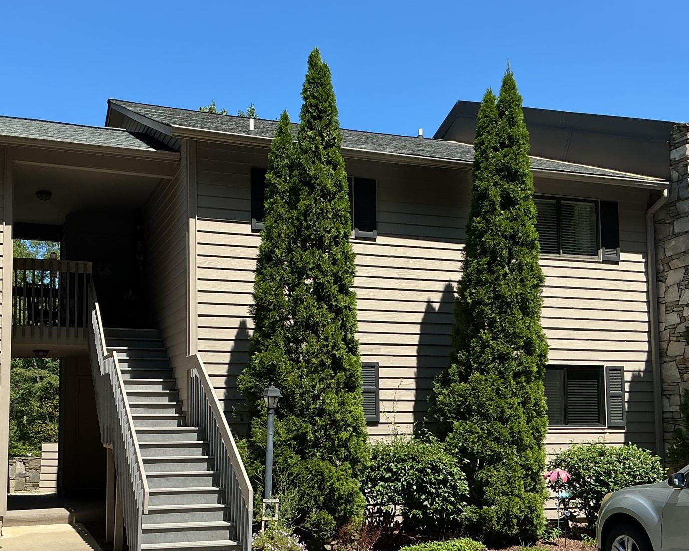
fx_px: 856
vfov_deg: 35.4
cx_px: 304
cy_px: 356
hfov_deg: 43.7
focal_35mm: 42
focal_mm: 3
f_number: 1.8
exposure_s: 1/1121
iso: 25
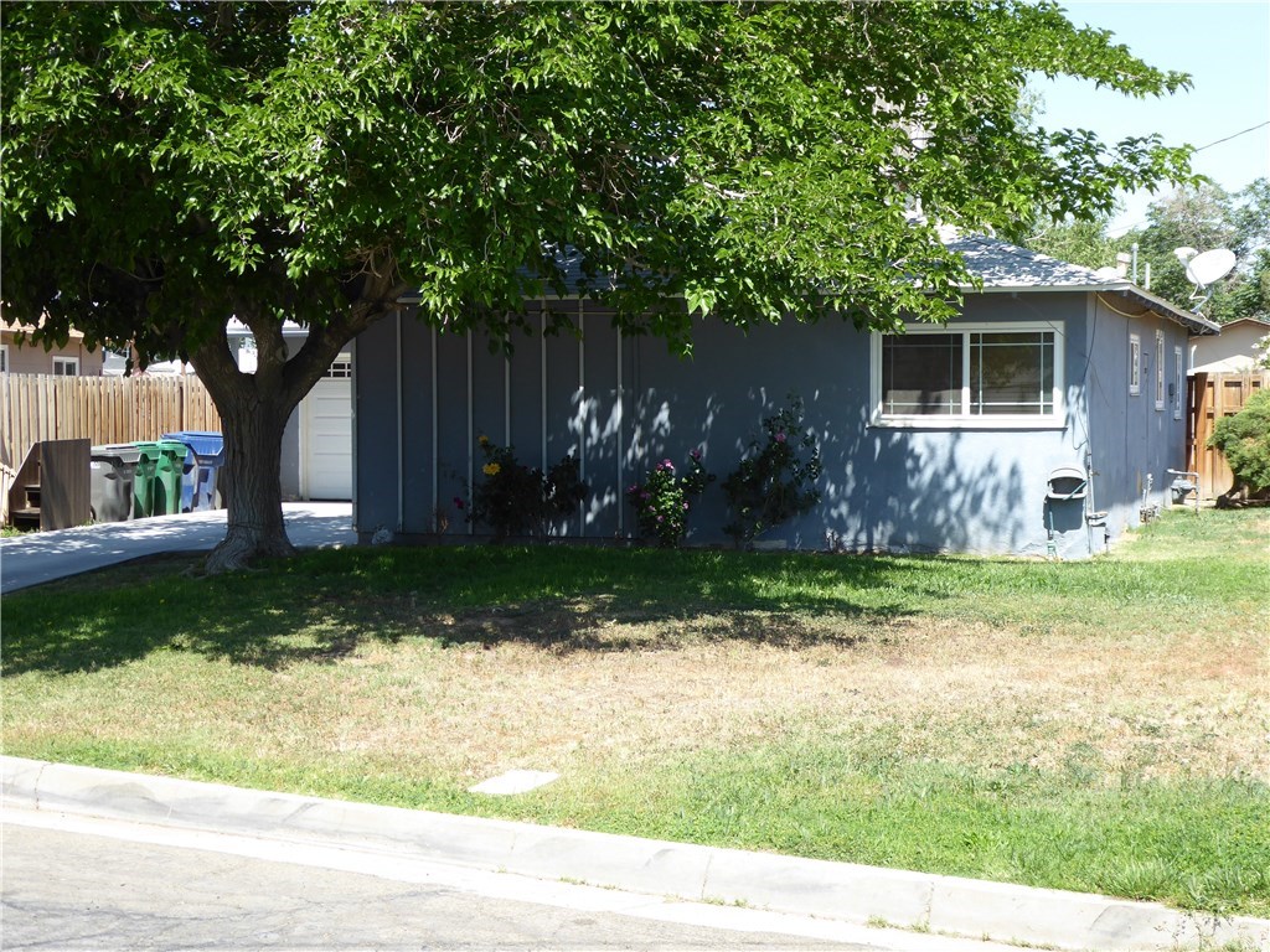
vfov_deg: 25.7
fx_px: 2091
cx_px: 635
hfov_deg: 33.8
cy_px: 476
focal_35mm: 57
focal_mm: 9.6
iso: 80
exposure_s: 1/200
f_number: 4.1
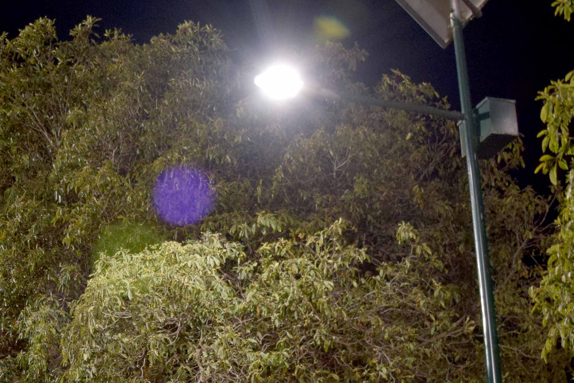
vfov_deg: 16.9
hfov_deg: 24.6
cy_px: 424
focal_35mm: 78
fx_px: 1244
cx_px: -22
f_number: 3.5
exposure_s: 1/20
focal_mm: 18
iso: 800
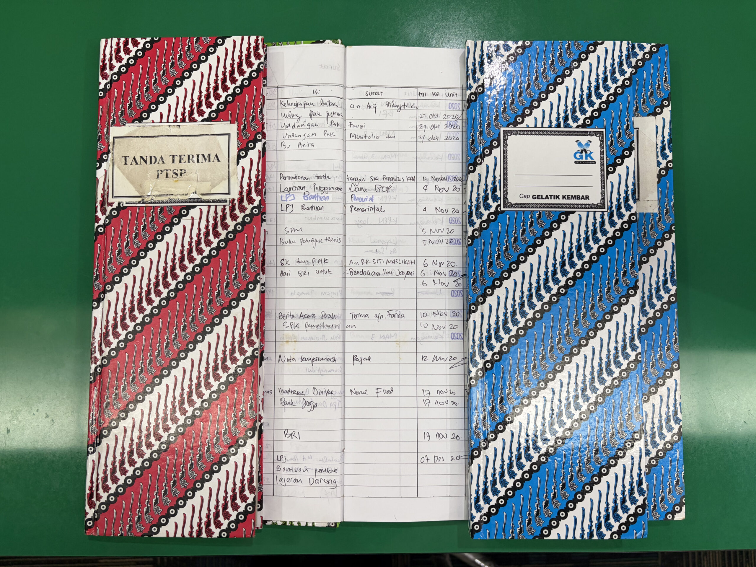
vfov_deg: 53.1
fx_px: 568
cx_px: 378
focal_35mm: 26
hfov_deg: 67.3
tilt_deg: -85.7
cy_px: 284
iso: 100
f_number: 1.6
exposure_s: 1/50
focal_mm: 5.96
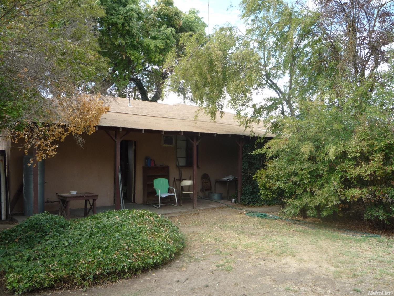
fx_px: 341
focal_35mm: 30
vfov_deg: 46.8
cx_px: 197
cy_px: 148
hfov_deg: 60.0
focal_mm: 5.2
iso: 100
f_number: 4
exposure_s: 1/160
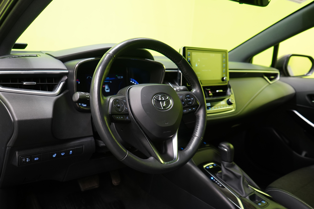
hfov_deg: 63.7
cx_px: 157
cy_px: 104
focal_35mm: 29
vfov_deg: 45.0
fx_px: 253
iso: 1250
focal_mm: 29
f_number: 5
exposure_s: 1/20
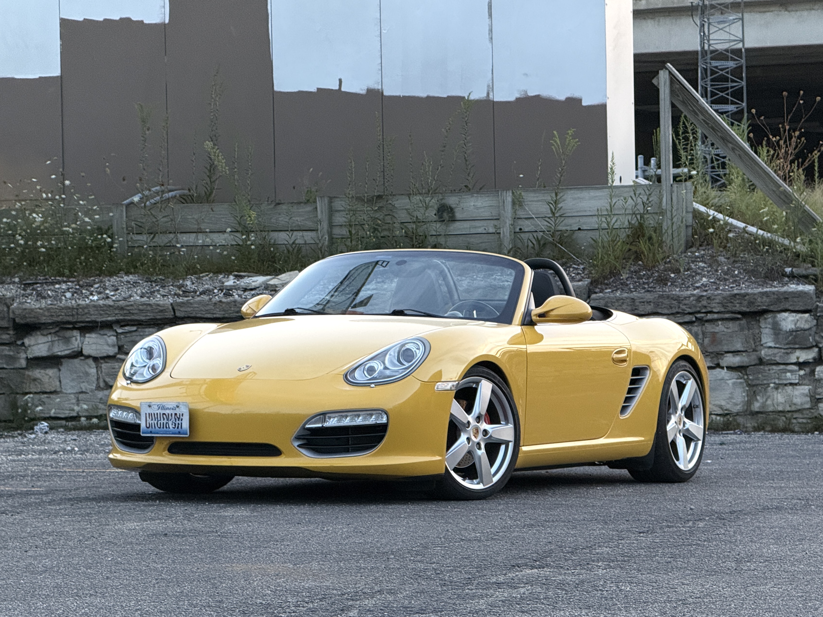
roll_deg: +0.4
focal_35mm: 120
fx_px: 2853
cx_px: 412
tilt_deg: +1.8
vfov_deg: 12.3
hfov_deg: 16.4
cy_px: 308
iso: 400
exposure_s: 1/99
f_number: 2.8
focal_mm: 15.66
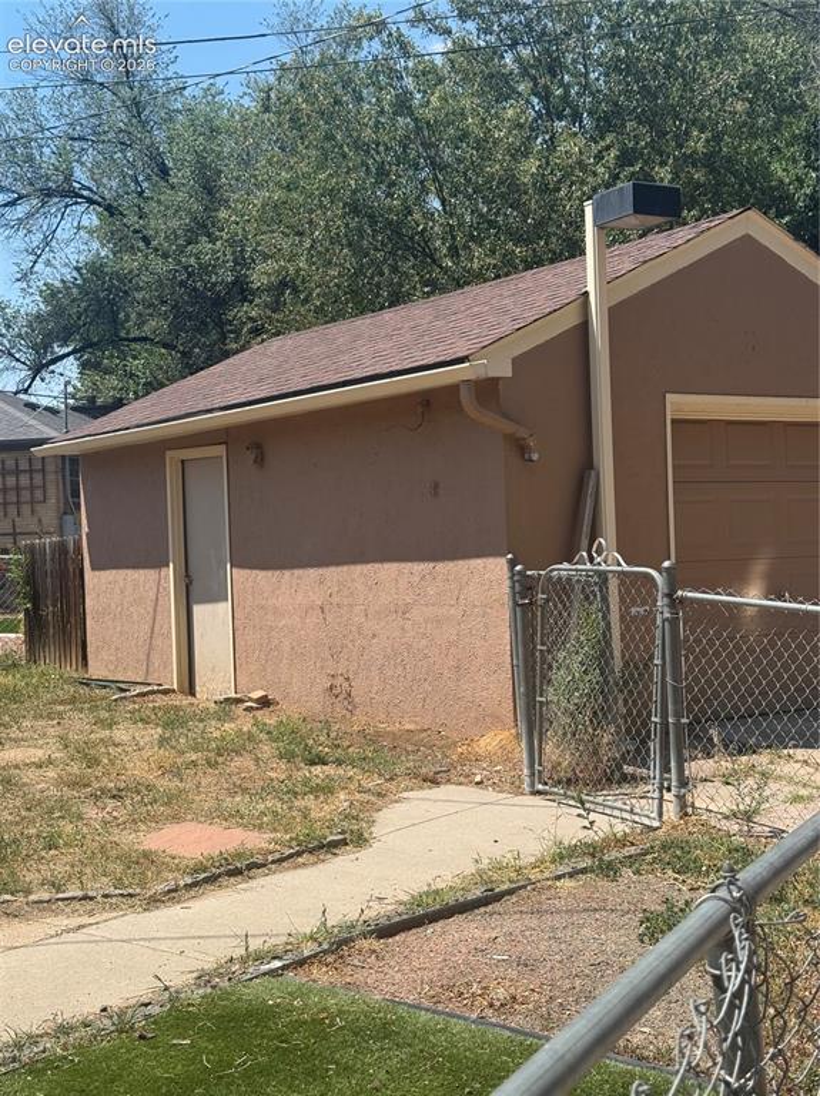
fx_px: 1518
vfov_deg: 39.7
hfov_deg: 30.2
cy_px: 548
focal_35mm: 48
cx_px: 410
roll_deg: +1.6
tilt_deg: +0.3
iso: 64
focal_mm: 6.76
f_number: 1.78
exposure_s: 1/3425
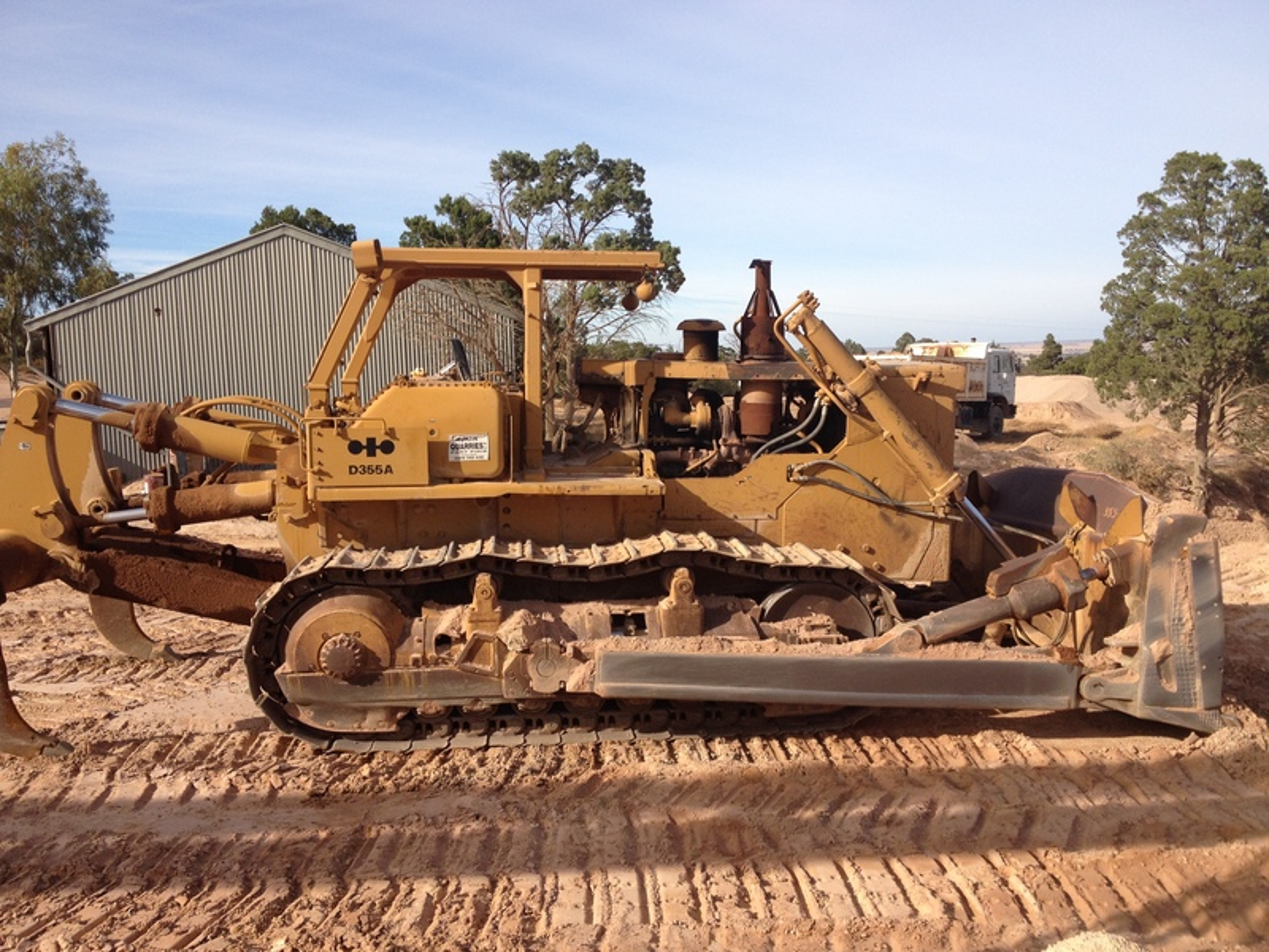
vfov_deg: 40.7
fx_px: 1283
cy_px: 476
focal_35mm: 35
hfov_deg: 52.6
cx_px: 634
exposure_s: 1/1453
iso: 64
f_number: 2.4
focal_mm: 4.28
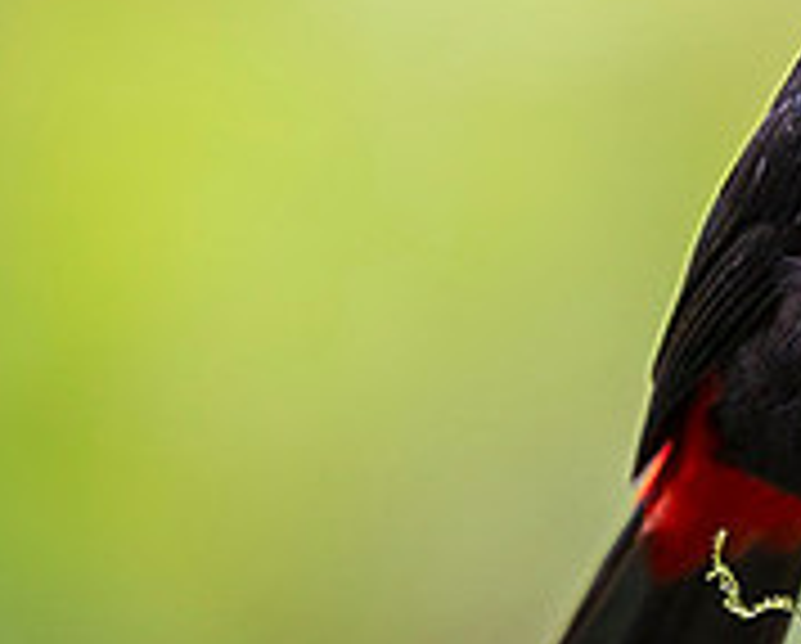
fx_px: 54543
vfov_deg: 0.7
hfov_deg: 0.8
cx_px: 1221
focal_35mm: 2297
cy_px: -19
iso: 800
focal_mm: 500
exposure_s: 1/250
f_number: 4
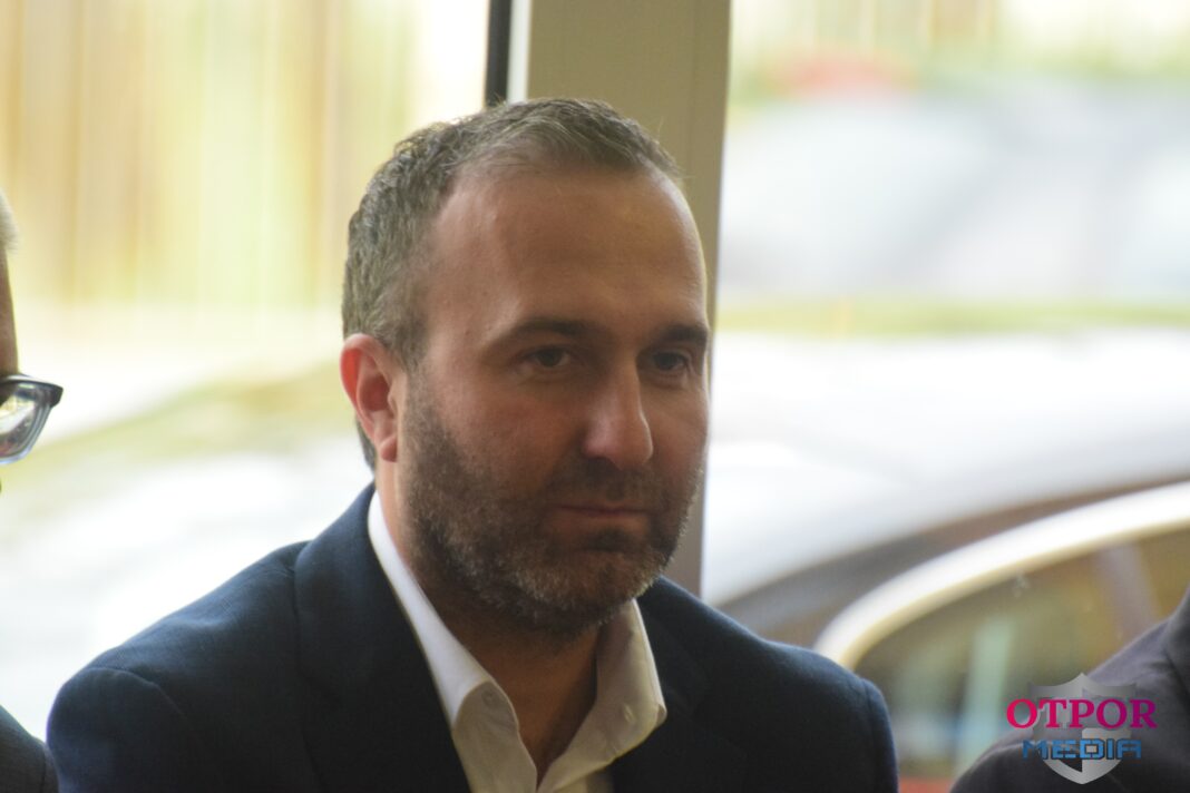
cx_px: 595
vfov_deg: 3.1
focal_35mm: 450
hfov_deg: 4.6
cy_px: 396
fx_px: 14874
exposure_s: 1/250
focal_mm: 300
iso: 3200
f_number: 5.6
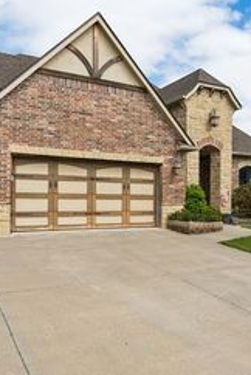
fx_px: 344
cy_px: 198
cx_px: 133
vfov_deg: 57.1
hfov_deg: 40.1
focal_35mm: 33
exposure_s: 1/640
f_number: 7.1
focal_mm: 16
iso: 200
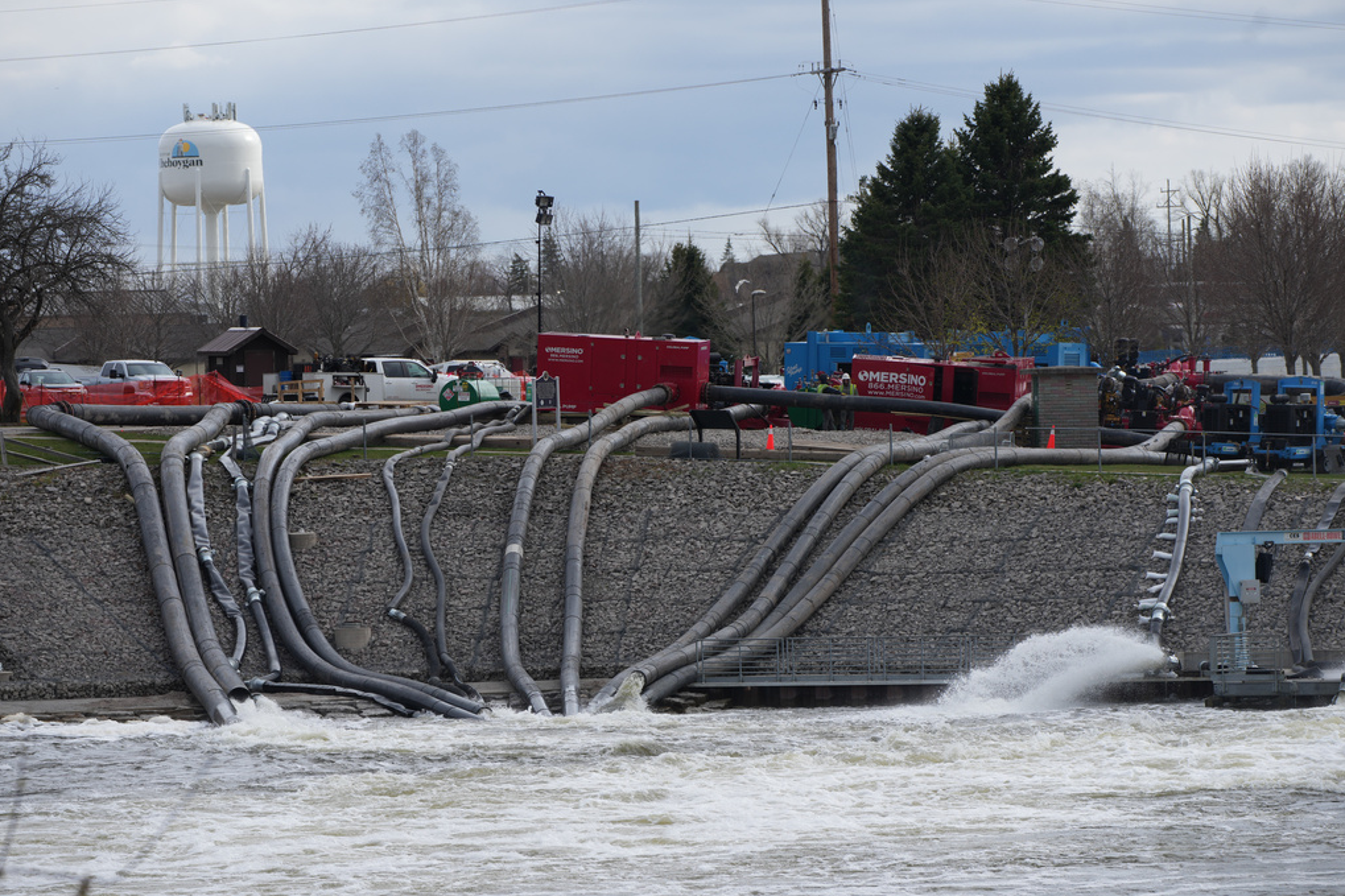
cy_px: 447
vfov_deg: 6.2
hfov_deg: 9.3
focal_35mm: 222
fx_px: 8292
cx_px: 673
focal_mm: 221
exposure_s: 1/400
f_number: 8
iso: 200
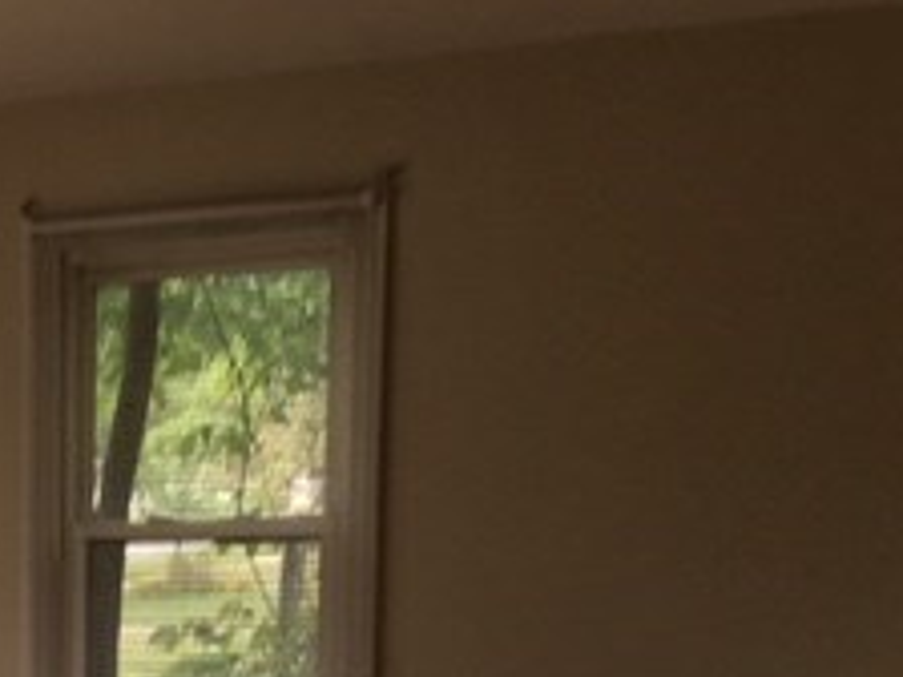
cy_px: 850
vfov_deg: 16.9
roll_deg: +1.8
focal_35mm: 83
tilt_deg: -7.5
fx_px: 2165
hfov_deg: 21.2
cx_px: -290
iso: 25
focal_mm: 4.15
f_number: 2.2
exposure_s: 1/60
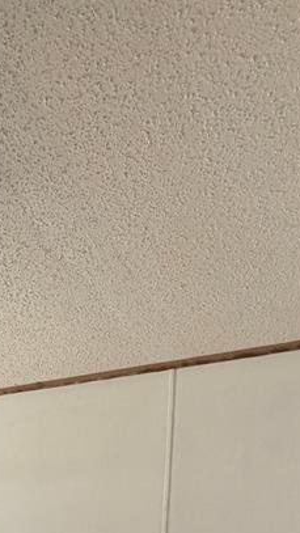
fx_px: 636
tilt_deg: -13.5
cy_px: 720
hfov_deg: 25.7
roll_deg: +0.3
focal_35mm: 45
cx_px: 28
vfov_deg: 32.1
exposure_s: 1/121
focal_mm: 2.22
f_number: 2.2
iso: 200
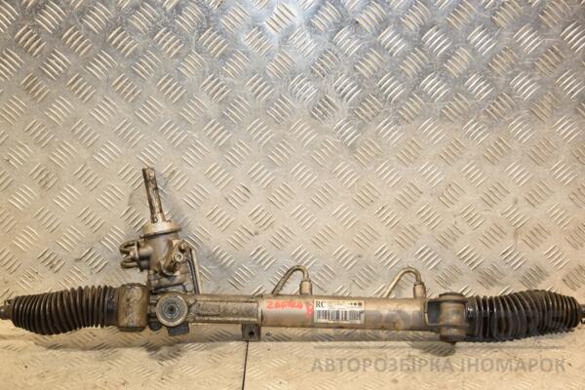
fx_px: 975
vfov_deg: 22.6
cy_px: 195
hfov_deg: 33.4
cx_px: 292
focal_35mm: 60
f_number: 5
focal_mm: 40
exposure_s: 1/200
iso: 800
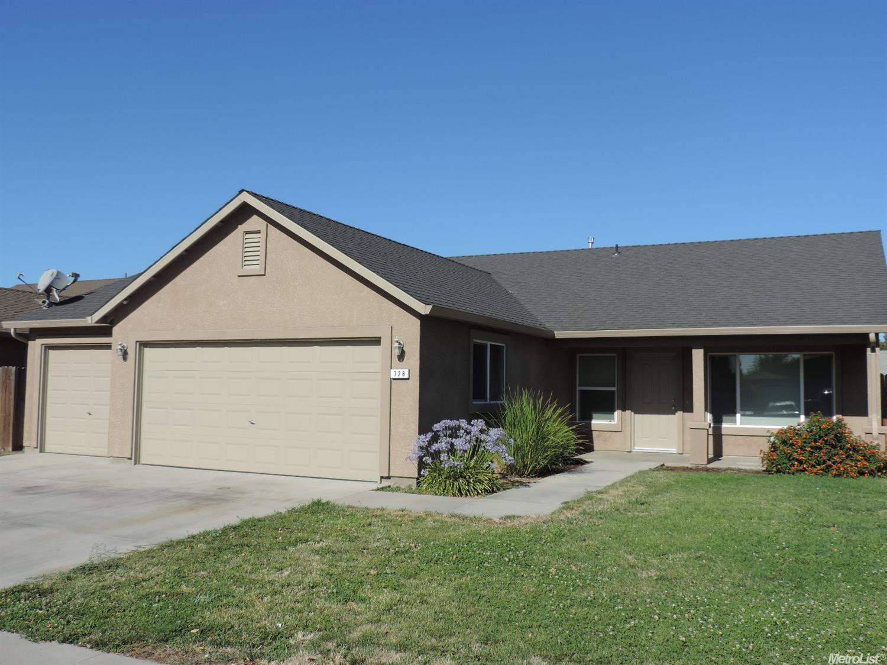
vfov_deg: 42.9
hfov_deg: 55.4
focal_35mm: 33
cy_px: 332
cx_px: 444
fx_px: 845
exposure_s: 1/1250
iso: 80
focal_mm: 5.8
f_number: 3.2
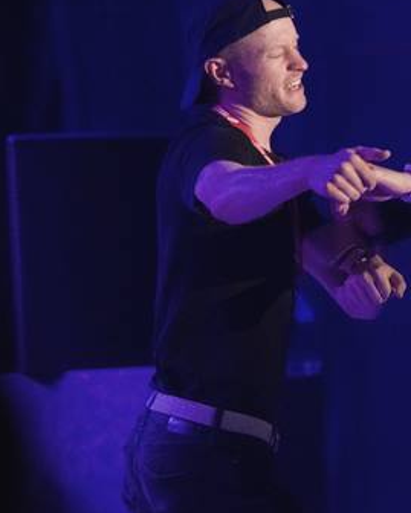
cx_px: 547
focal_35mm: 231
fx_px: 3511
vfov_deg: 8.4
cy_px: 250
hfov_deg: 6.6
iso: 5000
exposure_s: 1/500
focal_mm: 115
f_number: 2.8
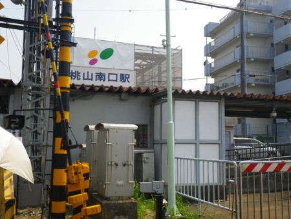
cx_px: 146
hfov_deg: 44.8
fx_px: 353
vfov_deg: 34.4
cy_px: 110
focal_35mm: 42
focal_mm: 7.5
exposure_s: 1/400
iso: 80
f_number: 5
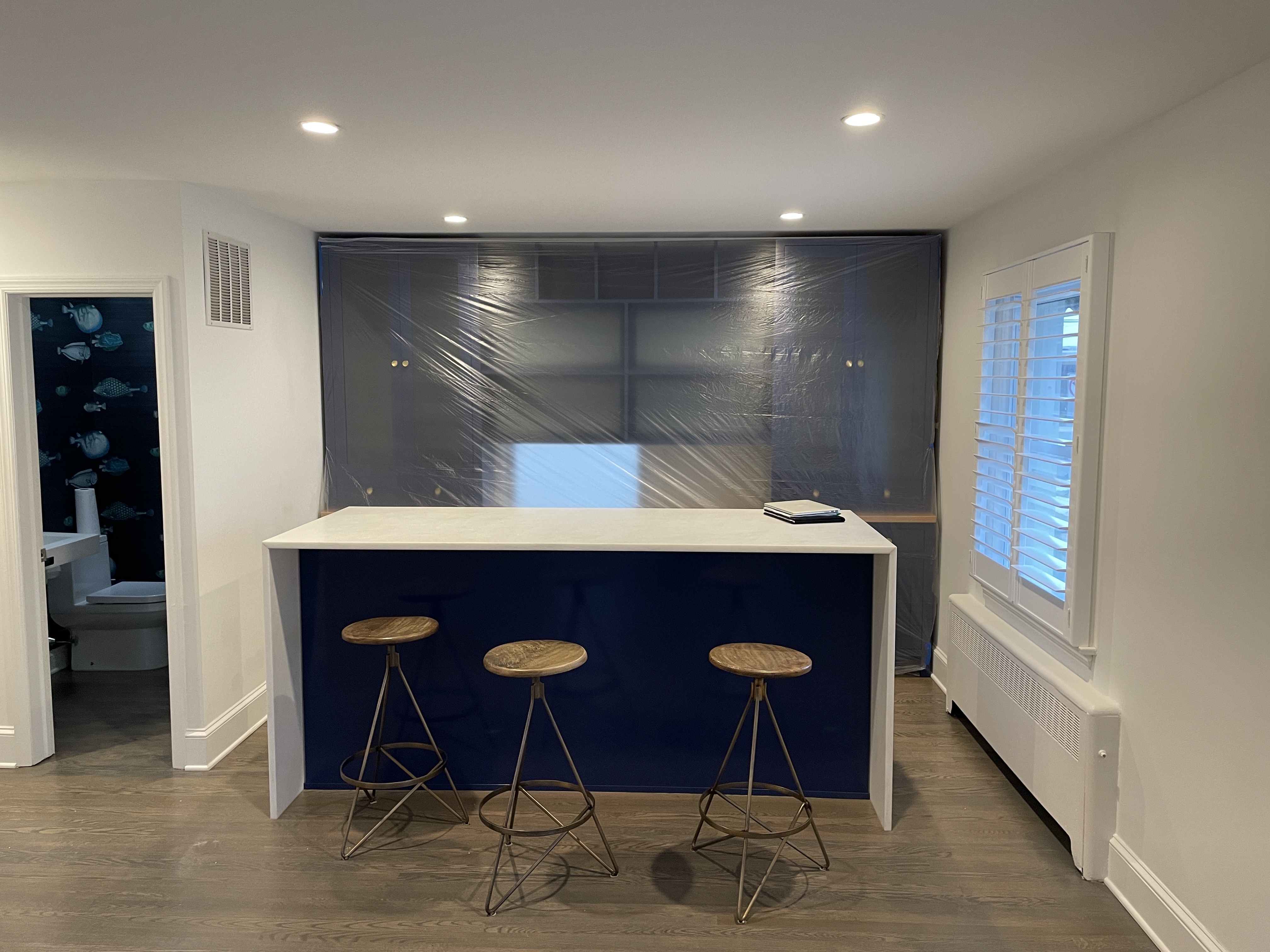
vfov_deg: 53.1
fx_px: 954
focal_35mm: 26
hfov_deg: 67.3
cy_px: 476
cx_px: 635
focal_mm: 4.2
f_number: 1.6
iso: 200
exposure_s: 1/60
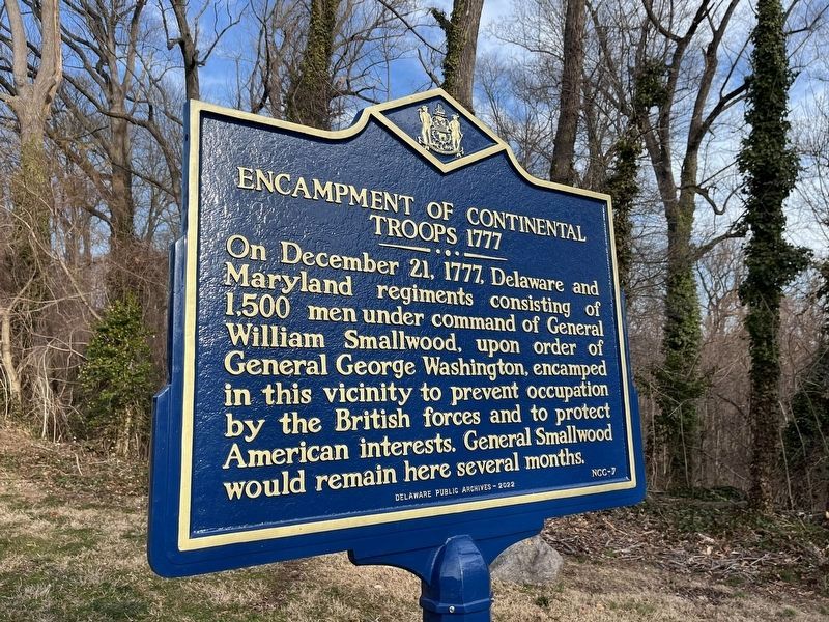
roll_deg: -1.5
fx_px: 623
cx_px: 414
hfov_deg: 67.3
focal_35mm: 26
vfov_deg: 53.1
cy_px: 311
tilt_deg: +4.6
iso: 50
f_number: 1.6
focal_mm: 5.1
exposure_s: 1/1175
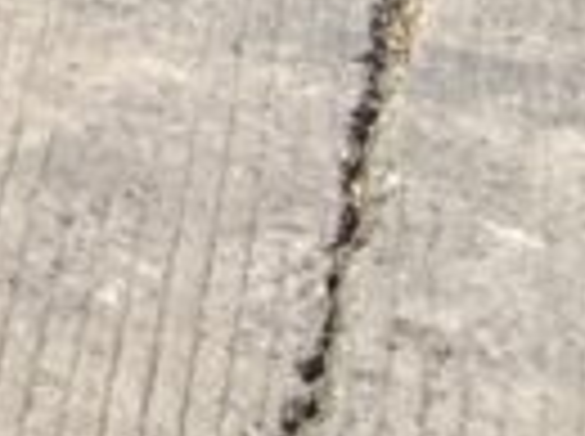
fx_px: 3863
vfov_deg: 5.8
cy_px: -1052
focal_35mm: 229
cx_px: -1570
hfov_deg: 7.0
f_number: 1.8
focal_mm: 3
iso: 16
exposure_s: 1/1730
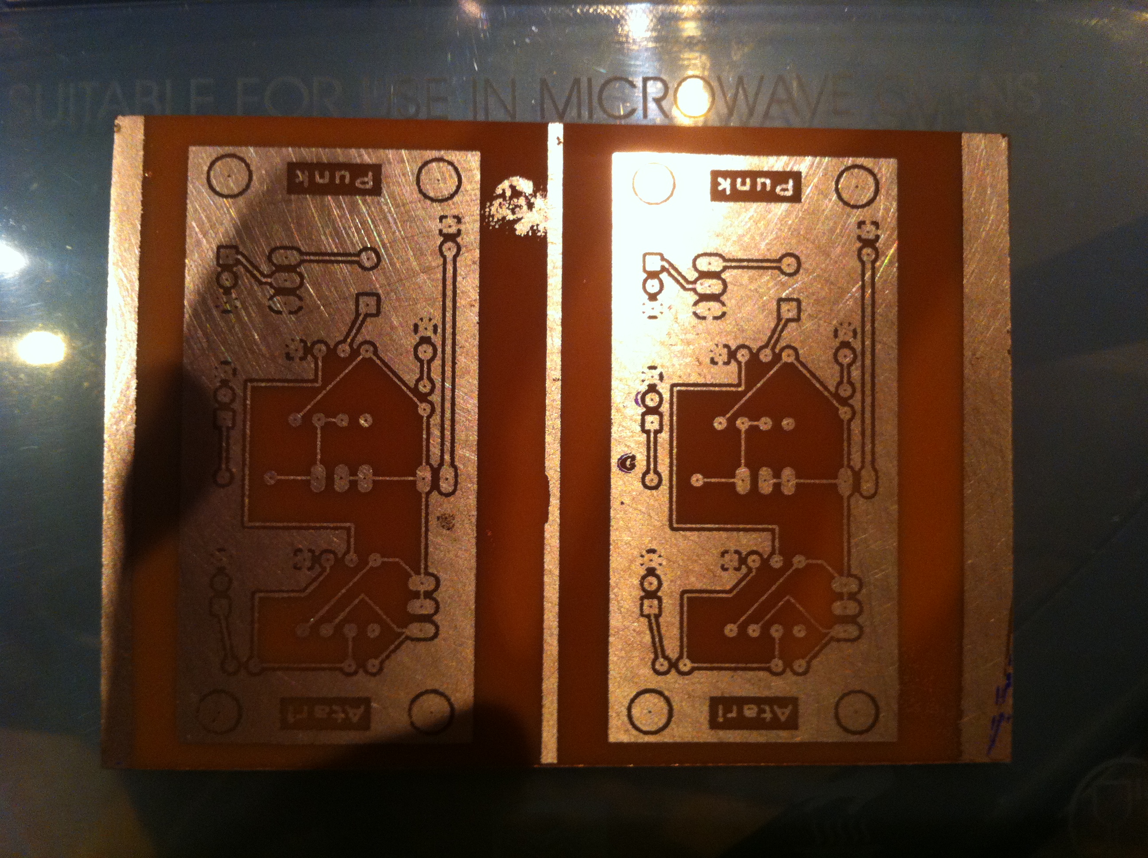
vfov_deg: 40.6
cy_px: 429
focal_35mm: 35
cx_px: 574
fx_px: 1159
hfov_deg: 52.7
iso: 160
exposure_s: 1/15
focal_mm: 3.85
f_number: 2.8
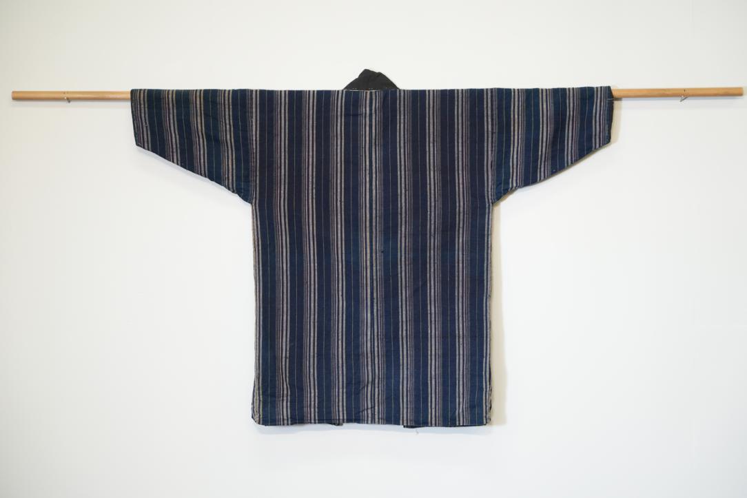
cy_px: 249
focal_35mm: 71
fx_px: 1473
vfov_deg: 19.2
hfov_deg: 28.5
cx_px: 374
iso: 1250
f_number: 4
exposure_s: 1/80
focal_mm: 71
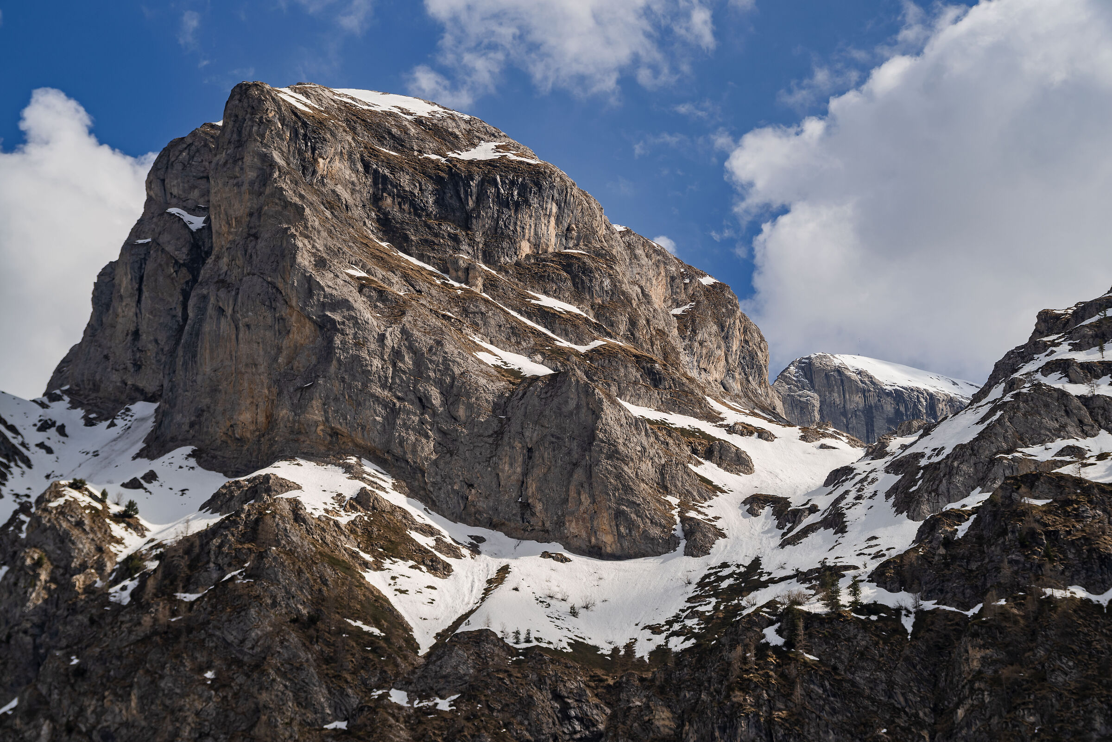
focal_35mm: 68
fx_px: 2101
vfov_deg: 20.0
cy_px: 371
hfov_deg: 29.6
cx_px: 556
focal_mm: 68
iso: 100
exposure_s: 1/500
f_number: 8
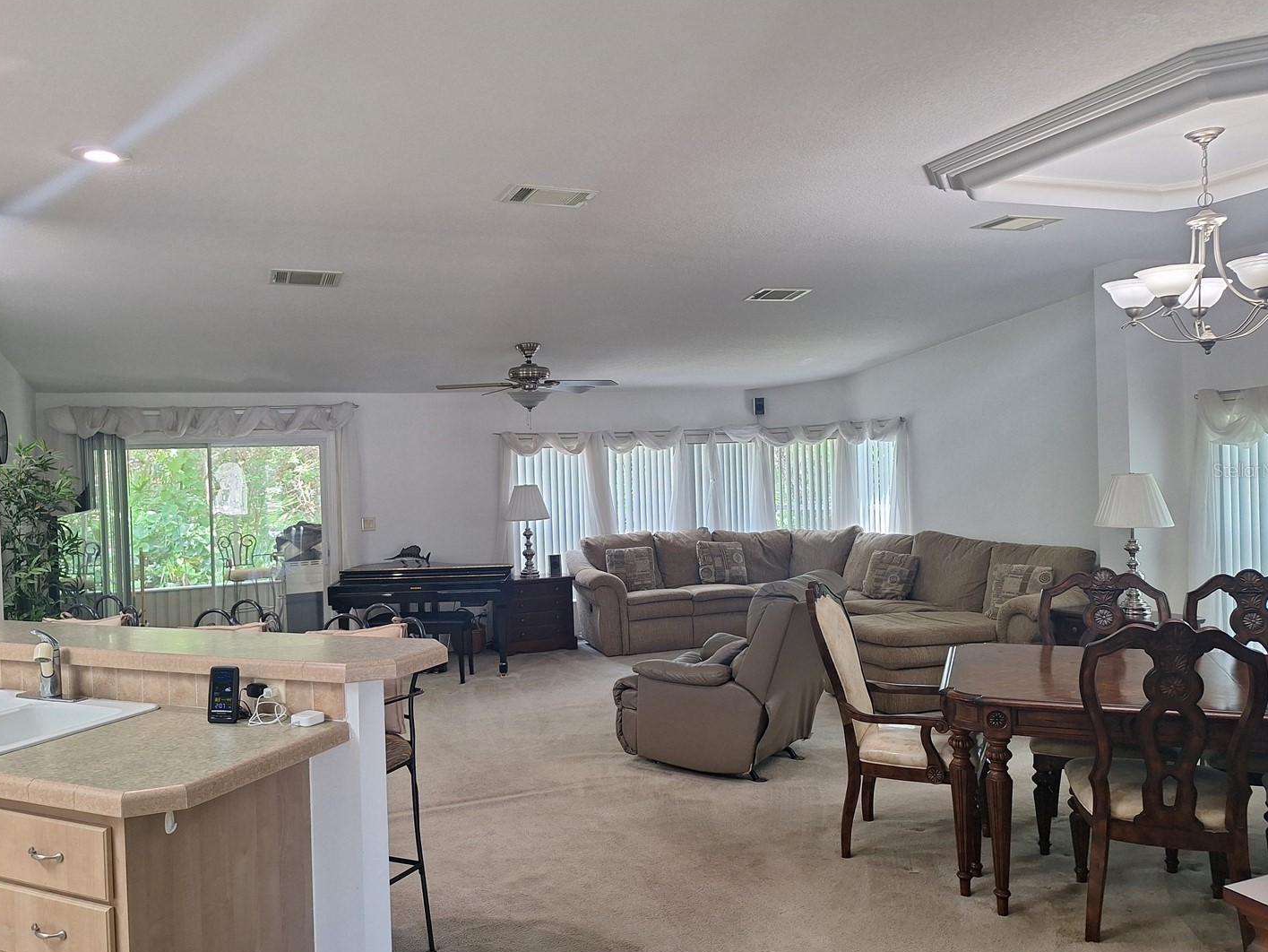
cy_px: 470
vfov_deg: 53.1
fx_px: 953
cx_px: 581
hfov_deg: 67.2
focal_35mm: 26
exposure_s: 1/40
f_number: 1.8
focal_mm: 5.54
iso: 100
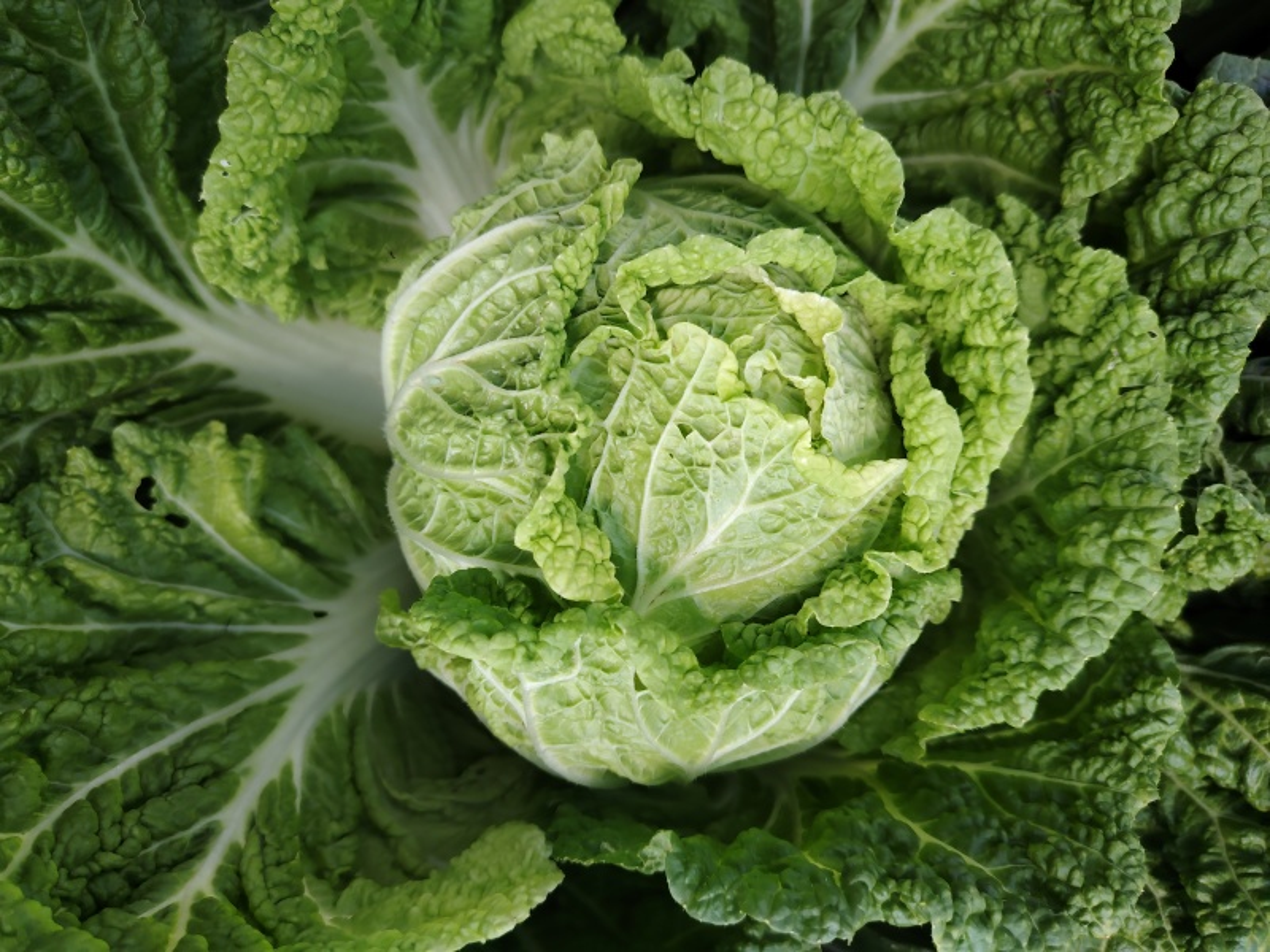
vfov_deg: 56.8
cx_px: 635
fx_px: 881
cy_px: 476
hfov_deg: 71.6
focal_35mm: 24
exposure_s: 1/900
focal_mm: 5.25
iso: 394
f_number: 1.75
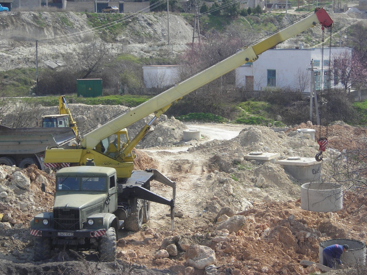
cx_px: 184
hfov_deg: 25.0
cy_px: 136
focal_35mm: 78
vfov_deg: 18.9
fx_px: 827
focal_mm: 12.7
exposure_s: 1/307
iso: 50
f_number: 4.2
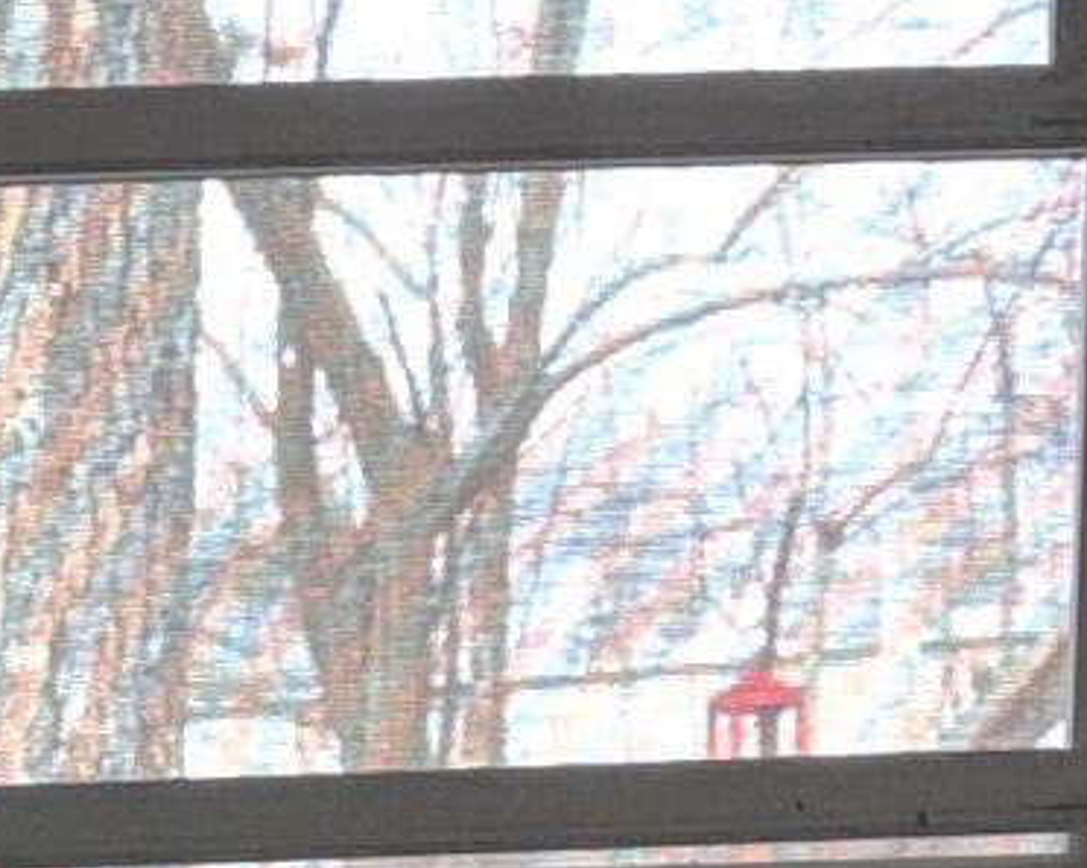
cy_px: 2136
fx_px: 6076
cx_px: -894
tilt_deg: -9.4
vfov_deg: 7.6
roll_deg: +1.3
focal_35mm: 189
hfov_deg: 9.7
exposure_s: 1/430
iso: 50
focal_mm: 6.76
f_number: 1.78
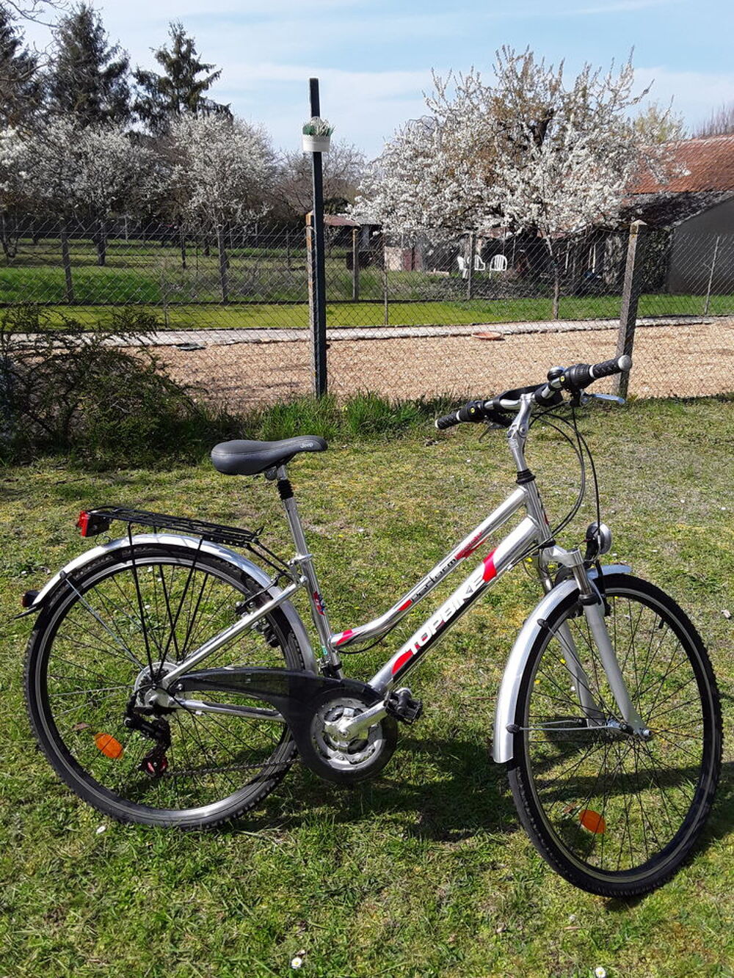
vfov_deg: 65.3
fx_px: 763
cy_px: 489
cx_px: 367
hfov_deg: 51.4
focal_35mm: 27
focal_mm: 2.91
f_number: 1.9
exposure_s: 1/1370
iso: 40
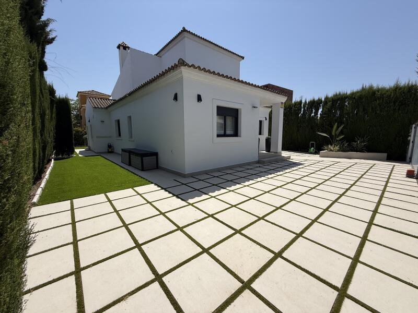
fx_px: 169
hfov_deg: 102.1
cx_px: 209
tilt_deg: -6.0
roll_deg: +0.7
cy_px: 156
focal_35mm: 14
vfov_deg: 85.7
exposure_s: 1/3663
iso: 50
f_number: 2.2
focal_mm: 2.22
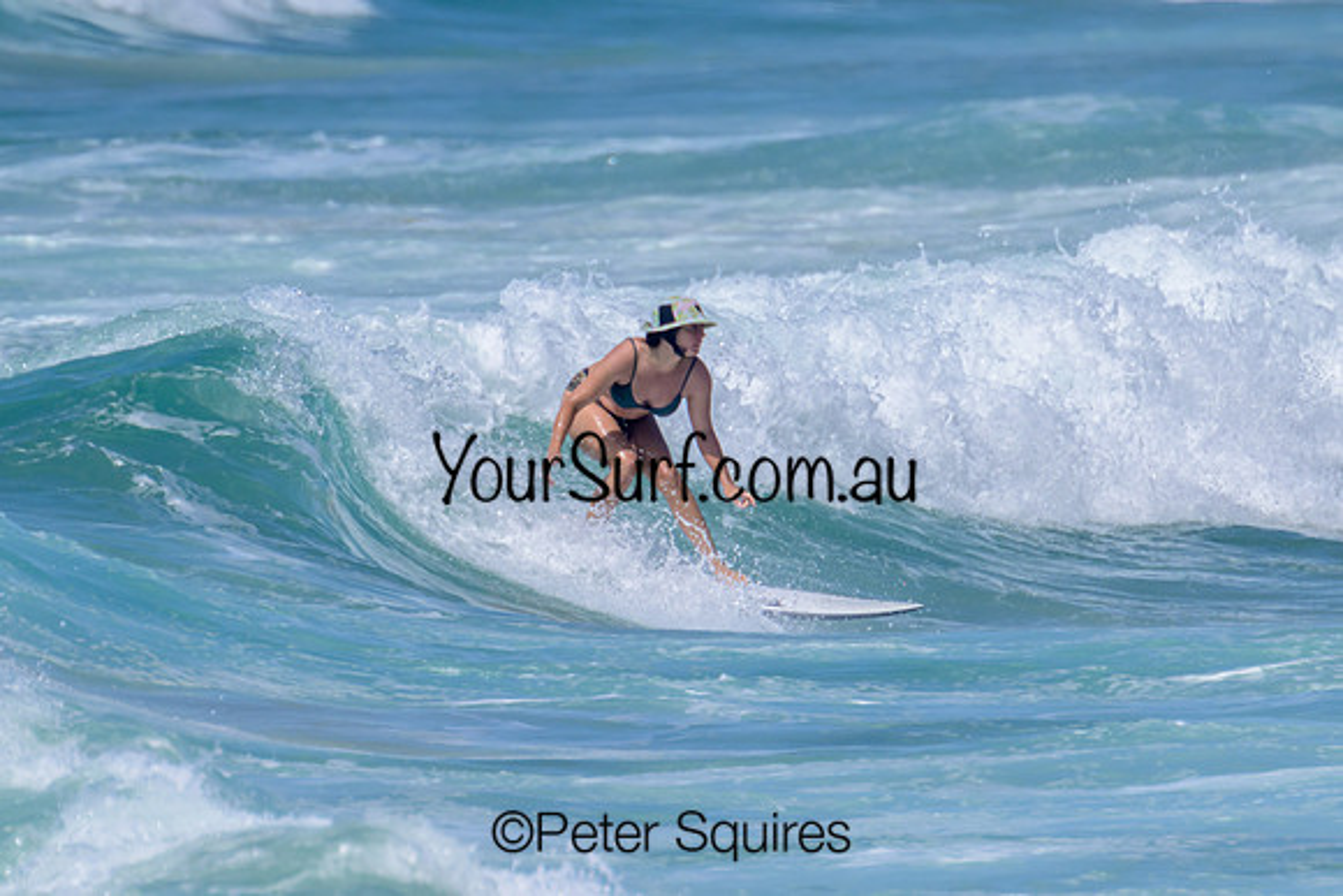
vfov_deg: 1.3
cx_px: 707
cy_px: 406
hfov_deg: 1.9
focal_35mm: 1087
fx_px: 40551
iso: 640
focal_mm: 800
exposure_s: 1/2000
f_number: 11
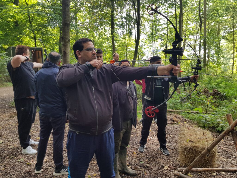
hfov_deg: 67.3
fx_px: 178
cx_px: 118
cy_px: 89
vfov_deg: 53.1
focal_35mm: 26
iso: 40
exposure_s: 1/124
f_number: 1.7
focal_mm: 4.2
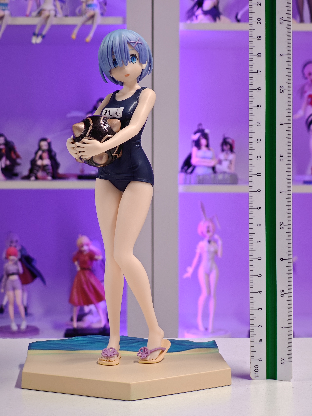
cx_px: 156
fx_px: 961
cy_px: 208
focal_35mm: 80
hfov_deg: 18.4
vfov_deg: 24.4
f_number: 2.4
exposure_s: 1/18.9
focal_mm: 7.48
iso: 400
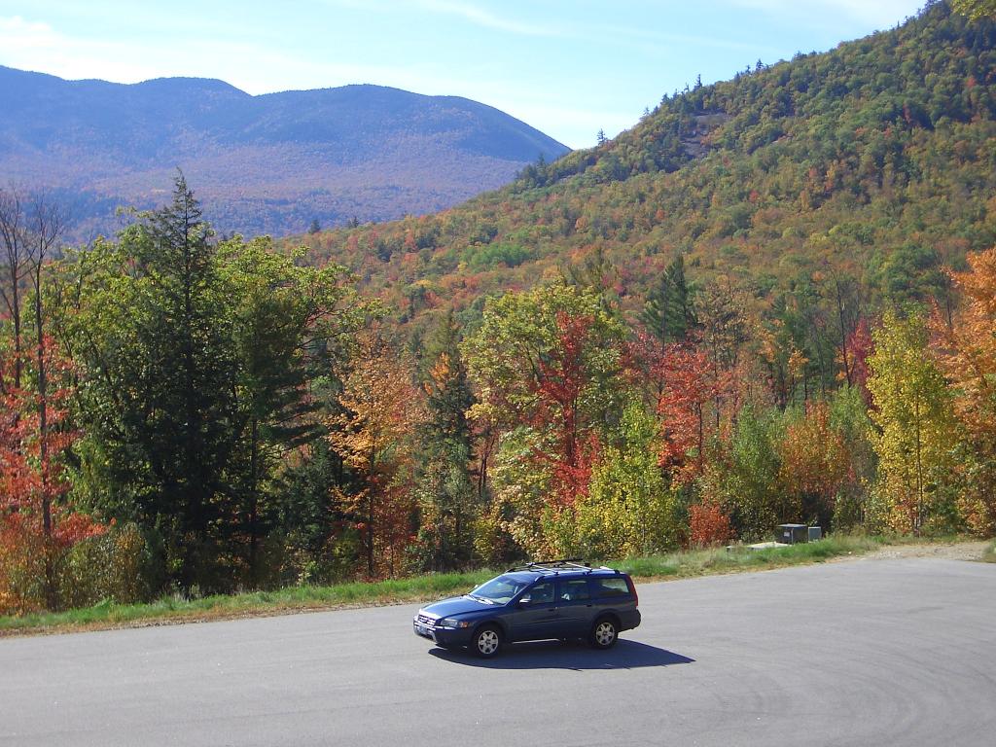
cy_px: 374
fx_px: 1784
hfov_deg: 31.2
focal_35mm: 62
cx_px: 498
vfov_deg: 23.7
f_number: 3.5
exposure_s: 1/640
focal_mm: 10.2
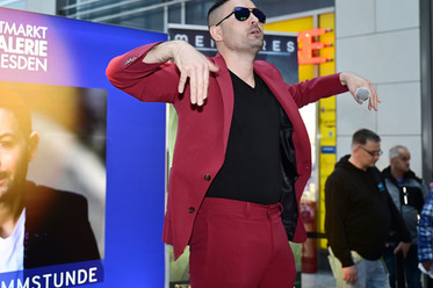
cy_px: 129
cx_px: 233
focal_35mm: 46
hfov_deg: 42.7
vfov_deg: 29.2
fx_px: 553
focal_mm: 38
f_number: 2.8
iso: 800
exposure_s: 1/200
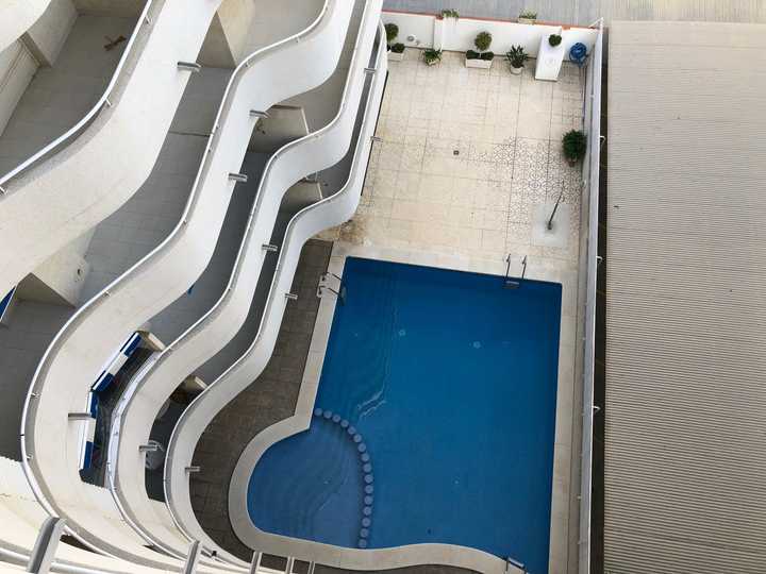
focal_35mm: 28
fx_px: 620
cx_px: 383
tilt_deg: -64.6
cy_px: 287
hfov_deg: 63.4
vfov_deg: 49.7
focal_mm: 3.99
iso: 20
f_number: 1.8
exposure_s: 1/254
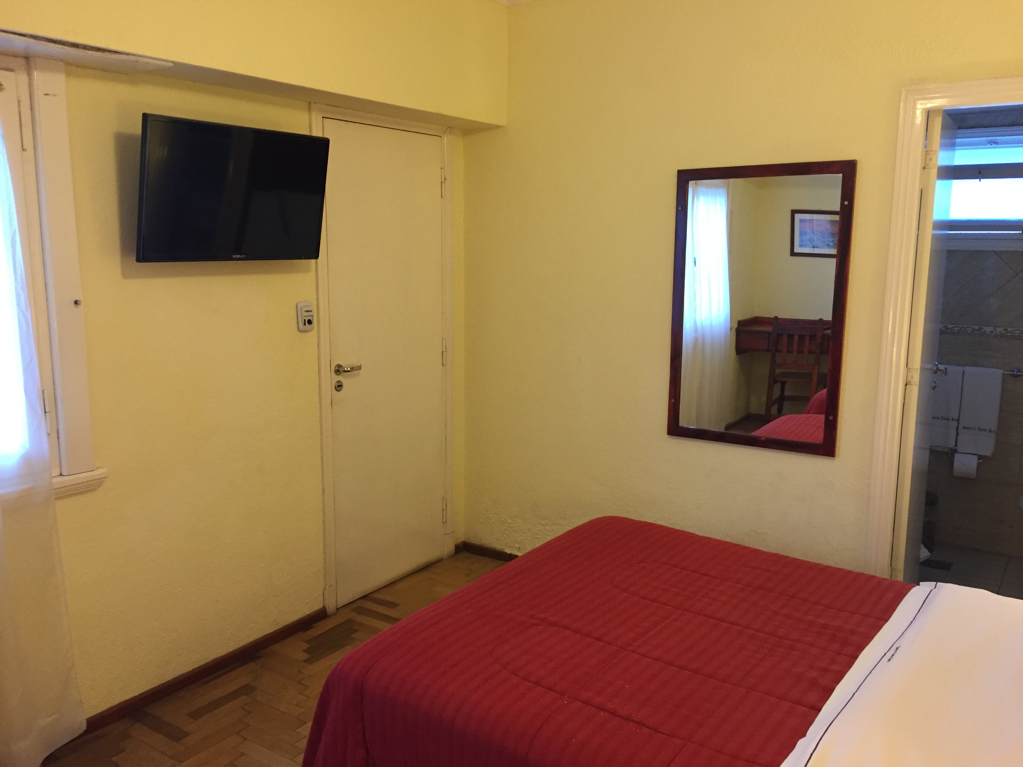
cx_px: 512
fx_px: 857
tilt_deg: -9.1
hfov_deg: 61.7
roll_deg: -0.4
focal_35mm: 29
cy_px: 384
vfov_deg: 48.2
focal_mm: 4.15
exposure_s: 1/33
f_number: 2.2
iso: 200
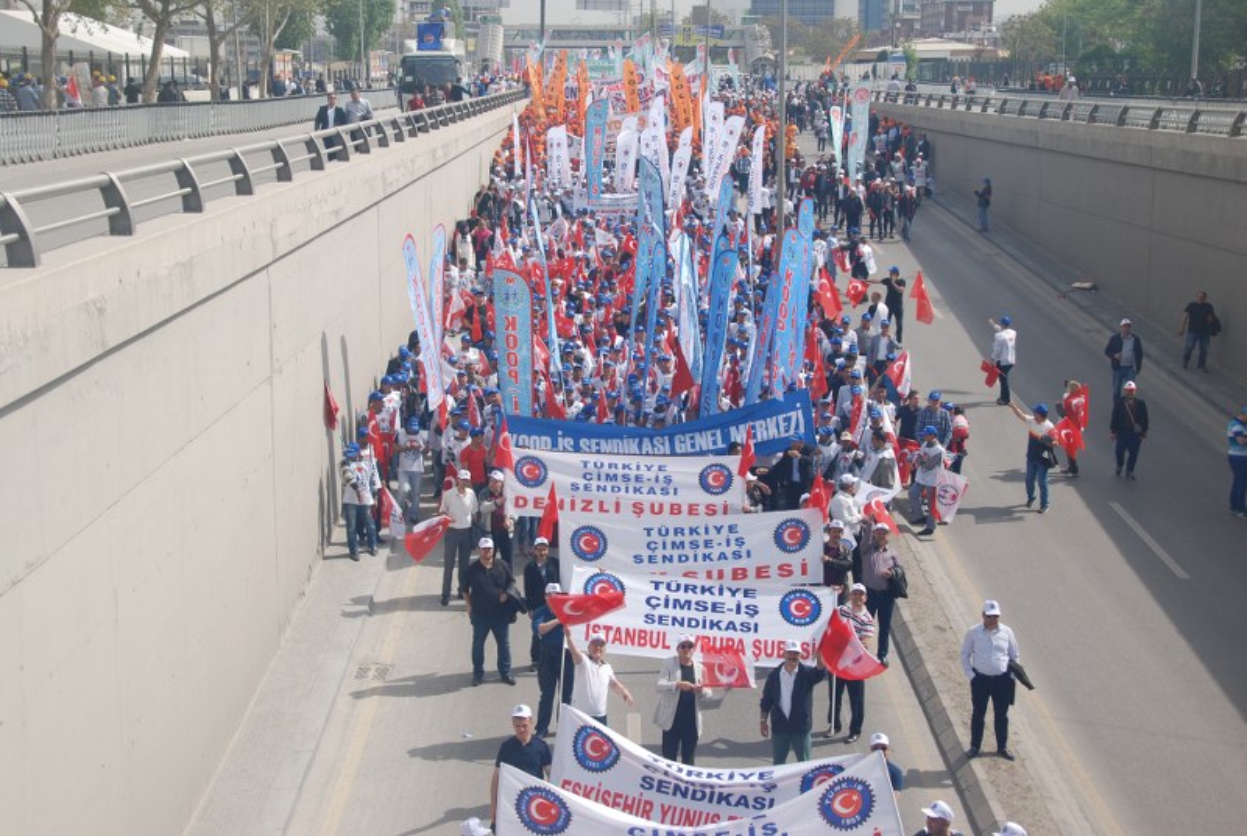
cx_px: 624
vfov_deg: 25.1
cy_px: 418
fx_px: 1873
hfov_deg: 36.8
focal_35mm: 54
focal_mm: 36
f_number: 8
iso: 100
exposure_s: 1/250
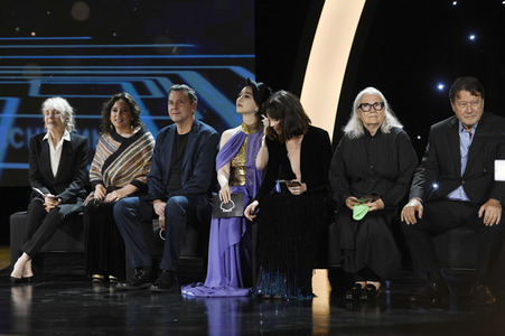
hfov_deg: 15.2
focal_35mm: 135
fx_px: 1892
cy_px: 168
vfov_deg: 10.1
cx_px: 252
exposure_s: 1/320
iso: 2000
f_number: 4
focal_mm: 135
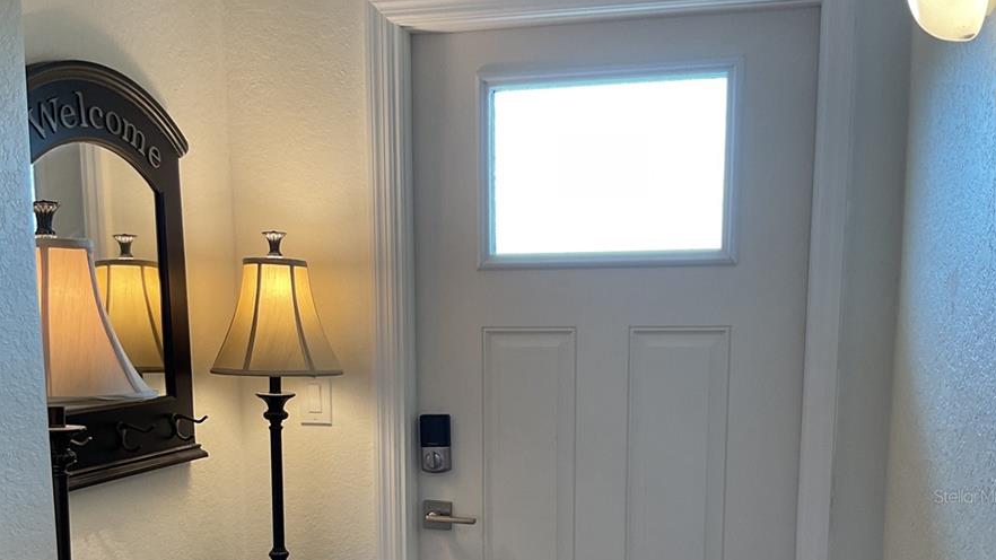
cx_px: 506
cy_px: 496
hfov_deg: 47.4
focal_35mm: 43
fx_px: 1136
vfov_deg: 26.8
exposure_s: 1/120
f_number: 1.8
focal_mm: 3
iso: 64
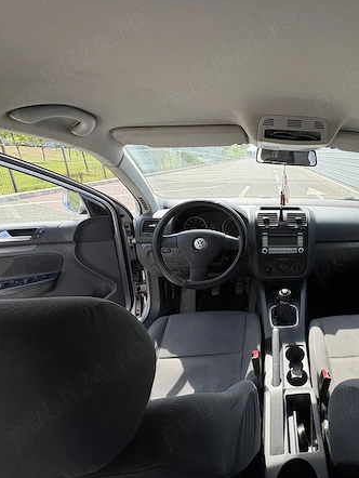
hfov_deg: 61.0
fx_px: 262
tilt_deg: -17.8
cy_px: 239
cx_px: 304
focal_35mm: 19
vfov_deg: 84.6
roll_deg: -1.6
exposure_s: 1/399
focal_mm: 2.22
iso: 40
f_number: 2.2
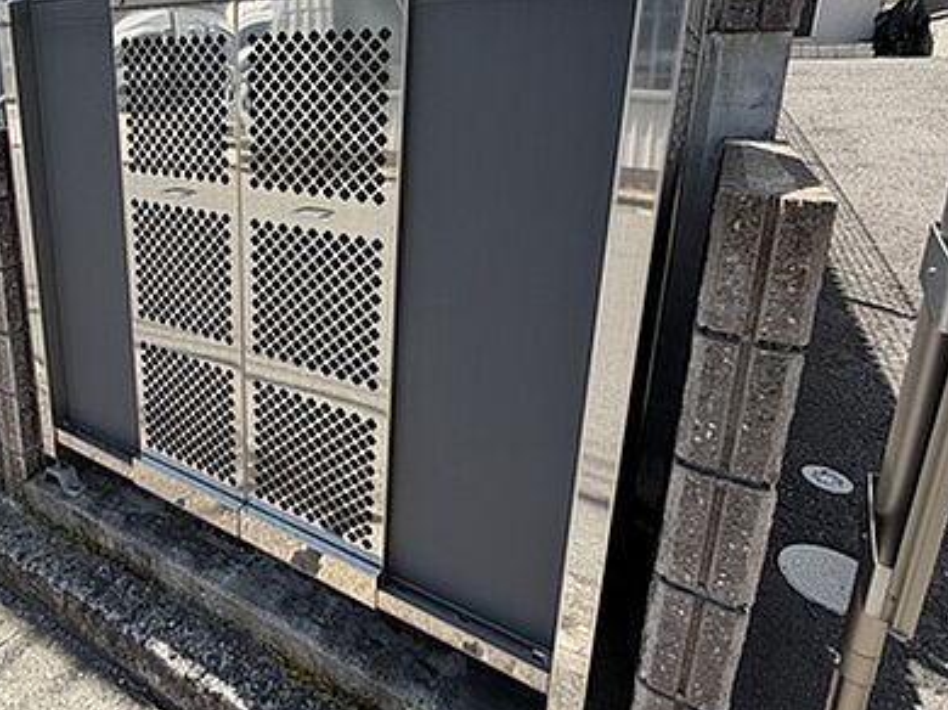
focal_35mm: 23
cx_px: 297
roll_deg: +0.5
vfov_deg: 57.4
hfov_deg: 71.2
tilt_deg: -12.8
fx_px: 629
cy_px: 229
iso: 40
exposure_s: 1/540
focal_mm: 2.22
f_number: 2.2
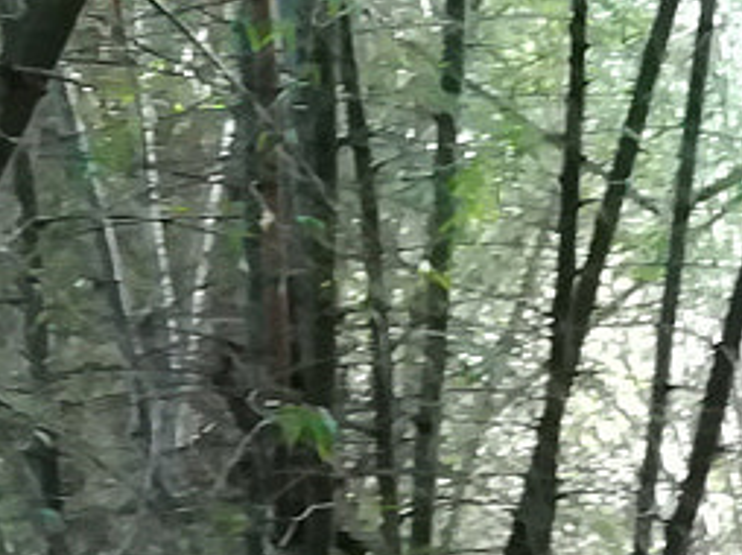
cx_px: 602
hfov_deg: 12.0
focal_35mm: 164
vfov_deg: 8.5
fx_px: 3512
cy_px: 1157
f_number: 2.2
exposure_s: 1/30
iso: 320
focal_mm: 3.83
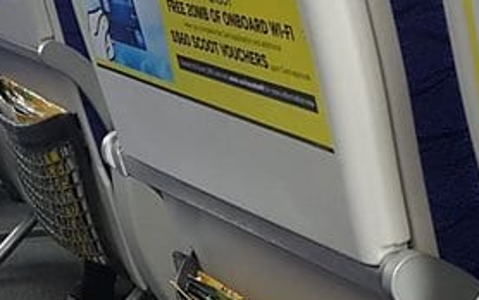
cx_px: 121
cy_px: 279
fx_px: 1358
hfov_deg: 19.9
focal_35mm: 104
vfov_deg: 12.5
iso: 160
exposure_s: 1/24
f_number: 1.7
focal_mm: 4.2
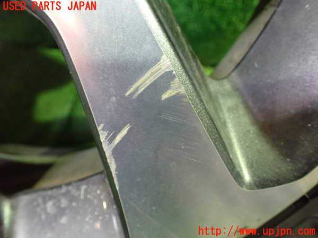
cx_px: 159
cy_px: 119
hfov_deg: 60.0
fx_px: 276
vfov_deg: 46.8
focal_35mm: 30
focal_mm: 5.4
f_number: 2.3
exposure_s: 1/30
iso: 1250
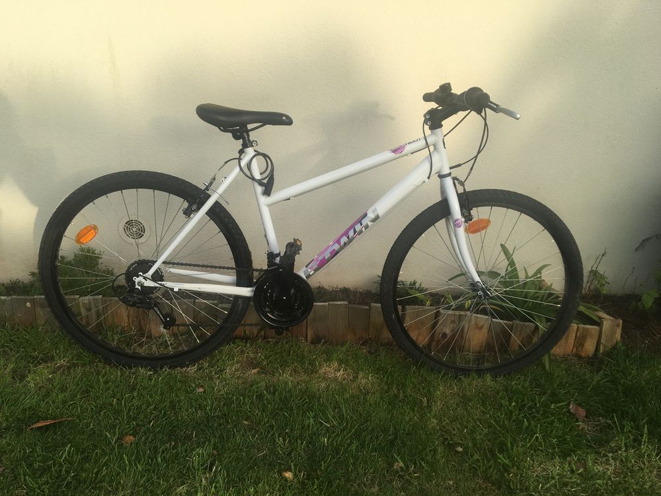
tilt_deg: -22.2
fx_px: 554
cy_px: 248
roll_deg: -2.6
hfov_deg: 61.7
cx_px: 330
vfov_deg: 48.2
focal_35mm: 29
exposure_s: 1/587
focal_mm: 4.15
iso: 25
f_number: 2.2
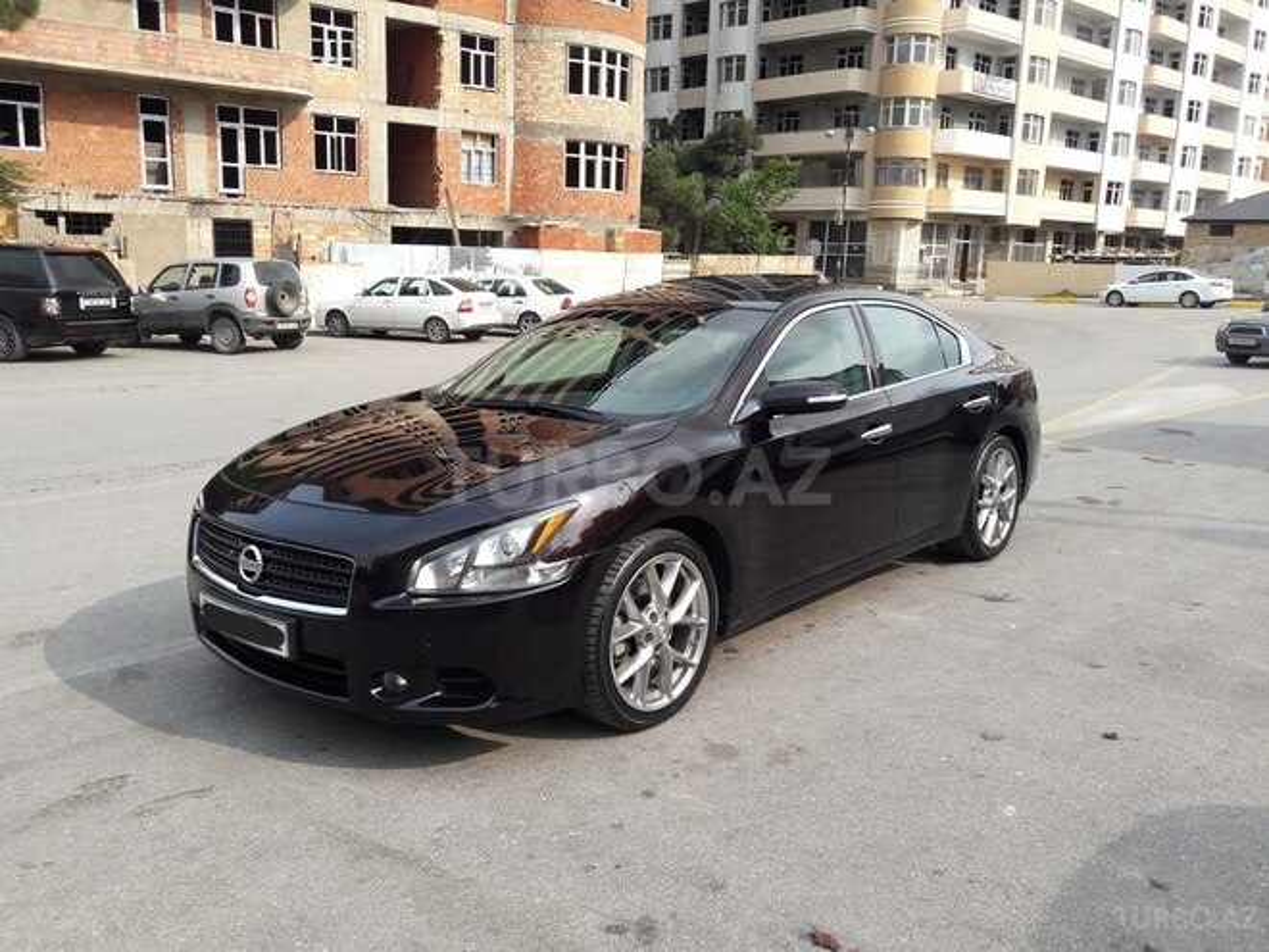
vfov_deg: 49.7
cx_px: 634
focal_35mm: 28
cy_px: 476
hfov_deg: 63.4
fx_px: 1026
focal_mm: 3.7
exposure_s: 1/687
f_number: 1.9
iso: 40
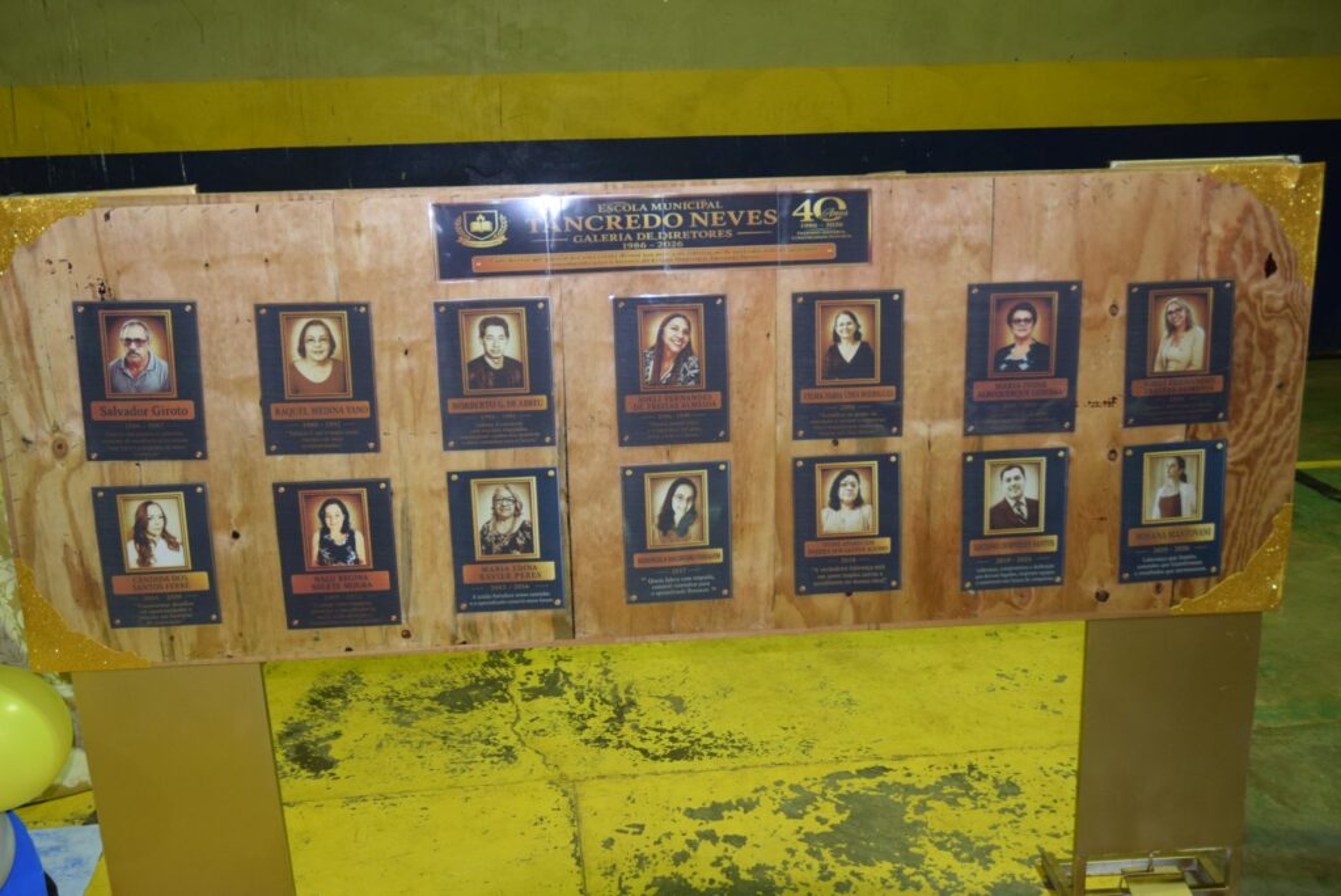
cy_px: 448
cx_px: 670
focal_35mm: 38
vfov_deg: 35.5
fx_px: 1398
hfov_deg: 51.3
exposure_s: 1/60
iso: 1000
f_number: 3.8
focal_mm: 25
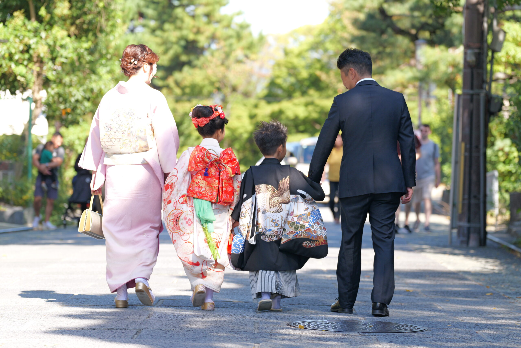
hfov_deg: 15.6
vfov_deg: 10.5
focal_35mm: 131
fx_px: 1896
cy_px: 174
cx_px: 260
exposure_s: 1/1000
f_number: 4
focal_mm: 131
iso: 800
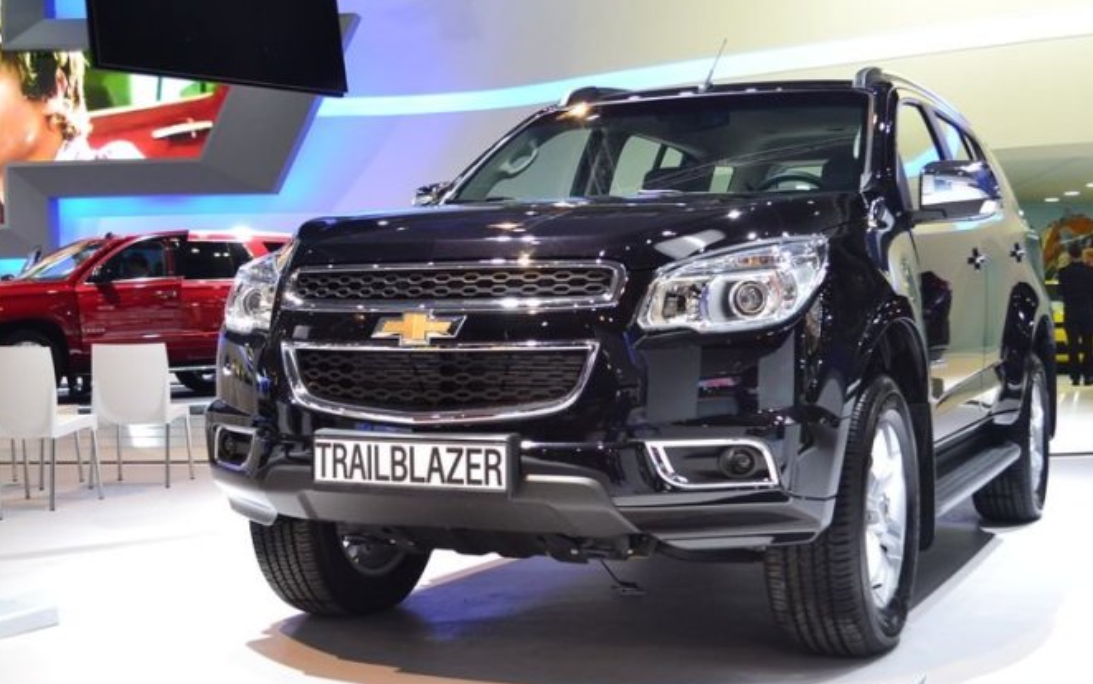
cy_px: 341
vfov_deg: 26.9
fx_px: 1430
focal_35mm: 48
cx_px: 622
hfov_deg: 41.7
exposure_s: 1/60
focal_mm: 26
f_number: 5
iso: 800
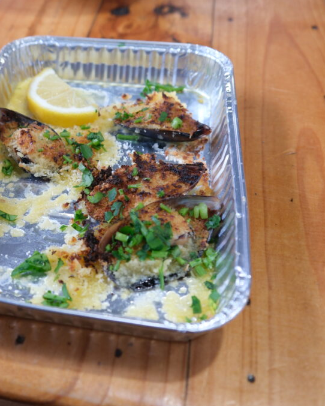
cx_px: 53
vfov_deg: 42.0
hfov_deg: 33.0
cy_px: 202
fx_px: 529
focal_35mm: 44
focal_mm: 20.8
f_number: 4
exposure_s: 1/125
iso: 640
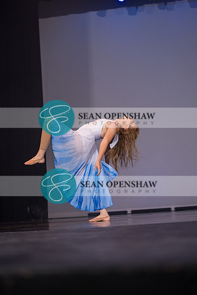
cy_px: 148
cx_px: 98
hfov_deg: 19.5
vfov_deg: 28.8
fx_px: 575
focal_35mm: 70
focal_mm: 70
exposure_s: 1/500
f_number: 2.8
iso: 500
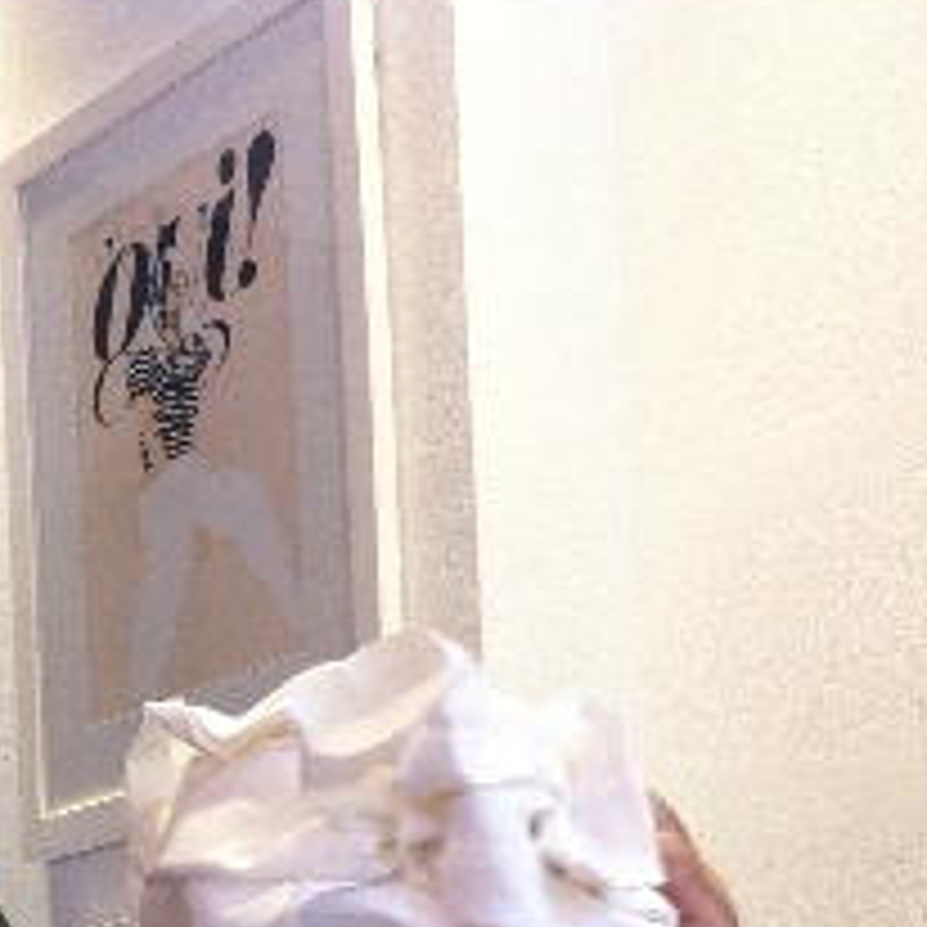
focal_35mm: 96
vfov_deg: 17.4
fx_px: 2909
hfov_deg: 17.9
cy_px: 1048
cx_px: 176
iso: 80
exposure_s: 1/20
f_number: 2.8
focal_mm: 3.85
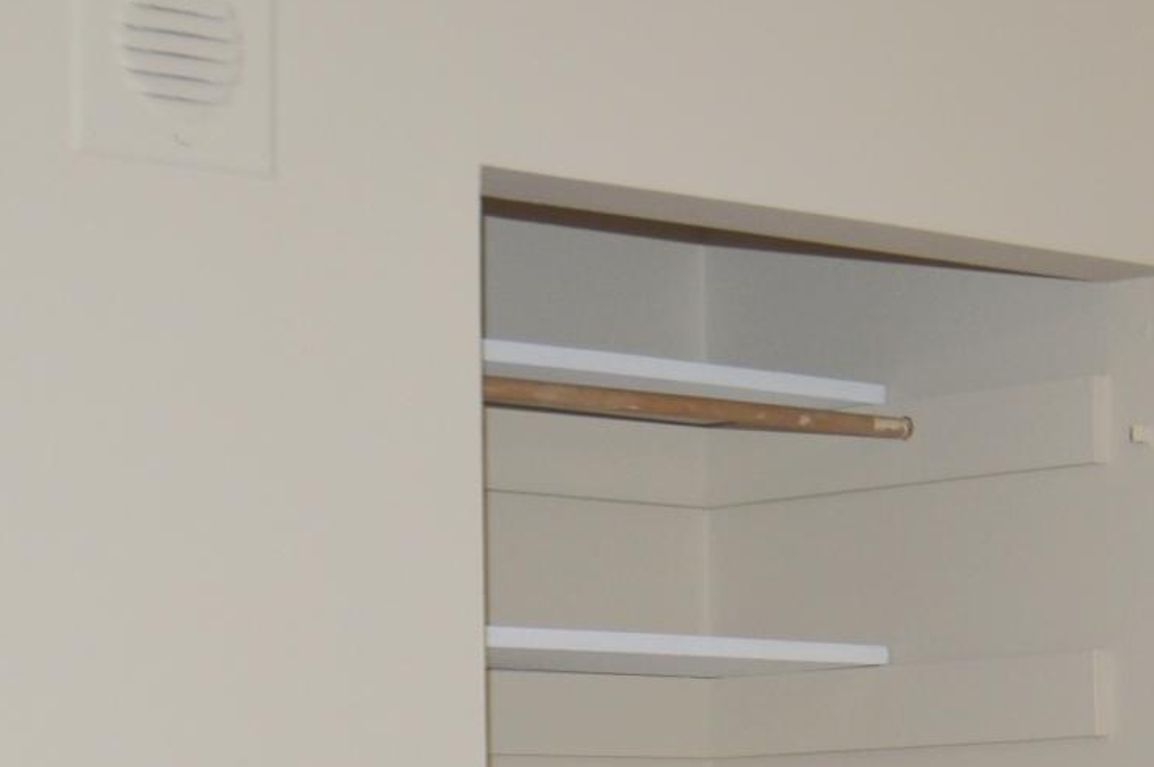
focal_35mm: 160
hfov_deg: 12.6
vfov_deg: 8.3
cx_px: 1353
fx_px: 5124
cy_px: 1222
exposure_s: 1/60
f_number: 4
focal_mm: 26
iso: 100
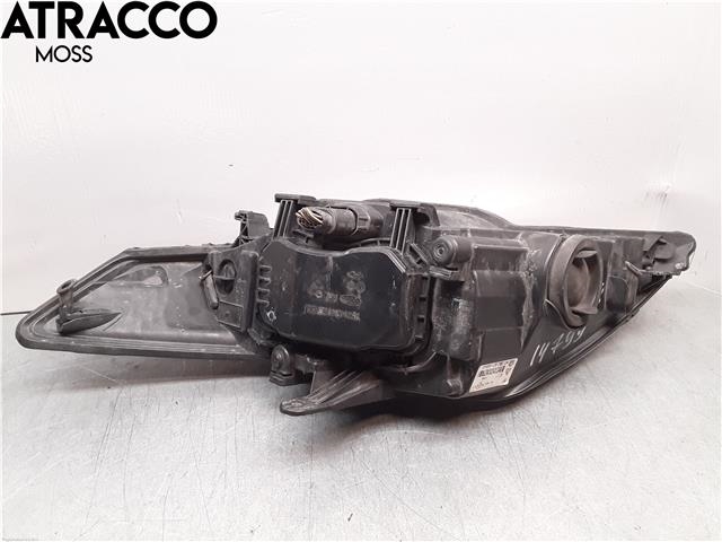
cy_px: 271
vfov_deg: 49.7
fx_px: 584
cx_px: 361
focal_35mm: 28
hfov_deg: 63.4
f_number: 1.9
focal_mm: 2.91
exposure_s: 1/50
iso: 80
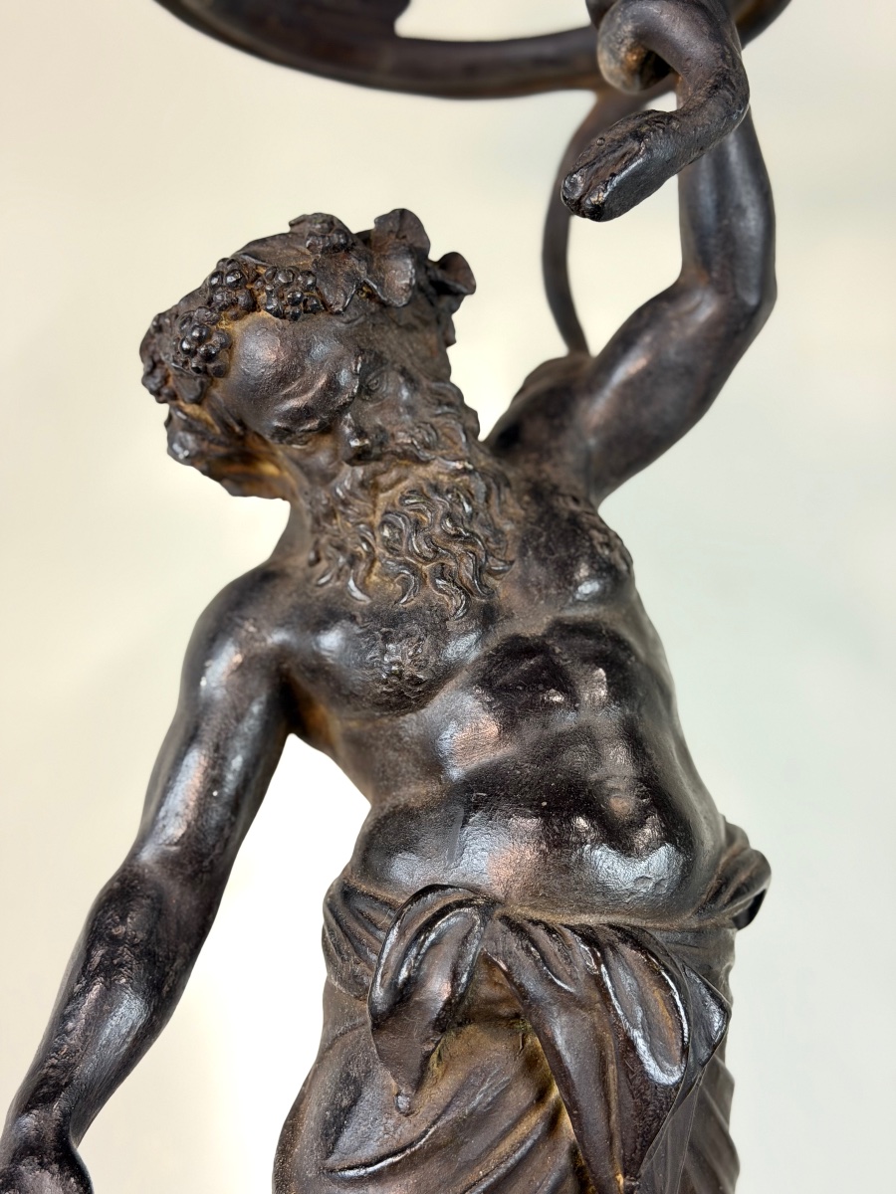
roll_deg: -1.5
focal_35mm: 48
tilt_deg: +7.1
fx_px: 1657
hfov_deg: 30.3
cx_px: 448
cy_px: 597
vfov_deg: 39.7
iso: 250
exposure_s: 1/33
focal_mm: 6.76
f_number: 1.78
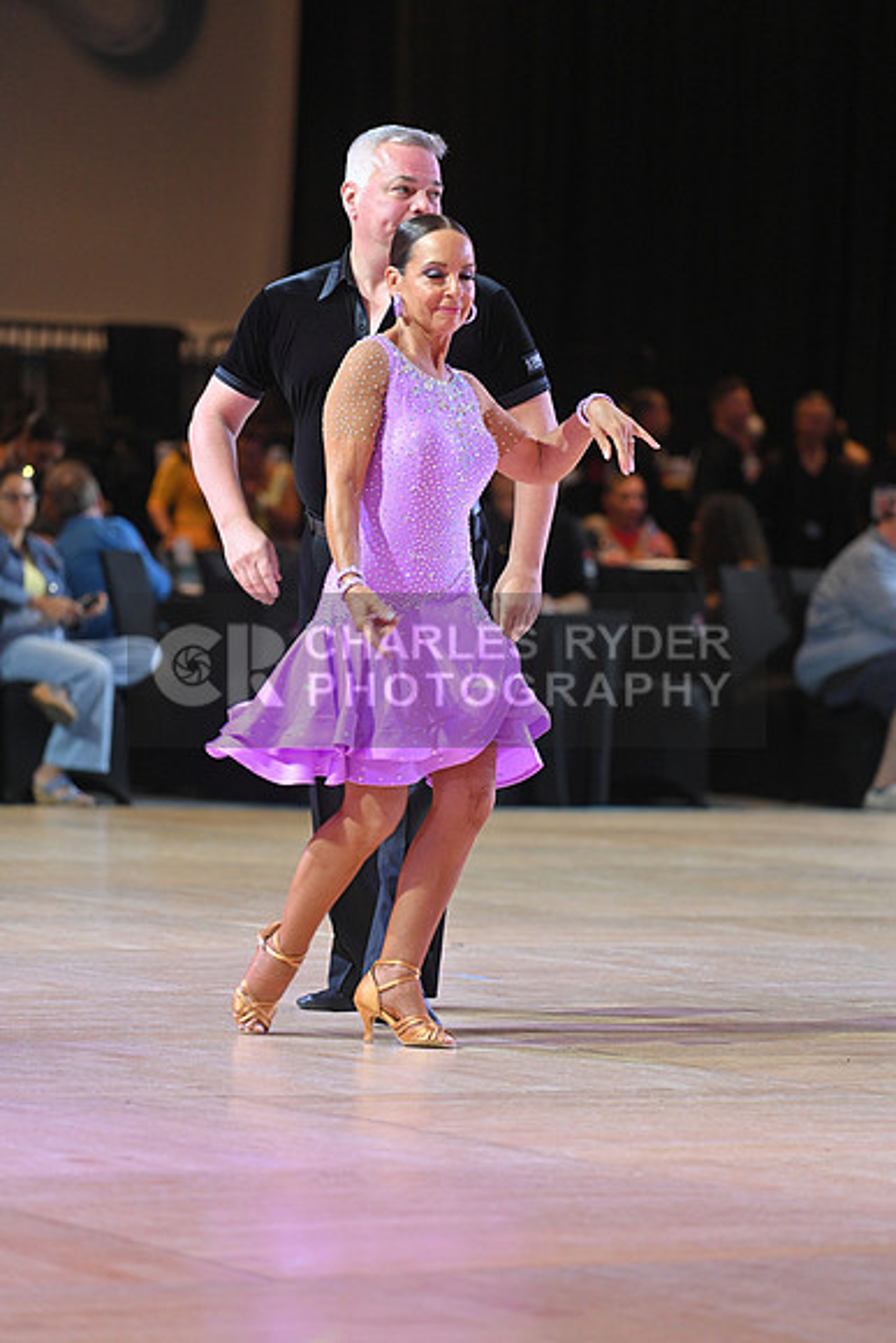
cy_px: 672
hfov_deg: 8.1
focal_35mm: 170
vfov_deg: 12.1
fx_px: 6342
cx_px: 448
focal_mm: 170
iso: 2000
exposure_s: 1/250
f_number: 4
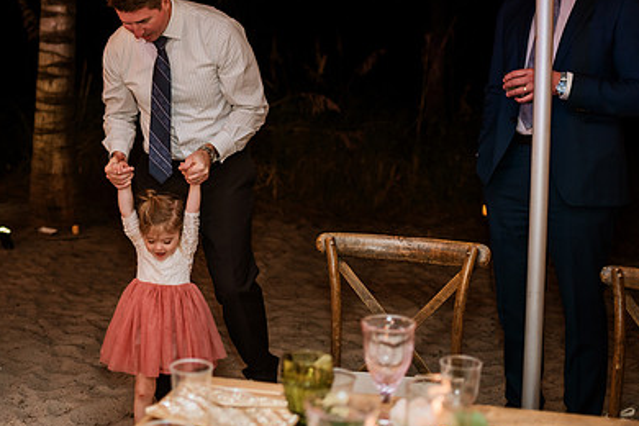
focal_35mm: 52
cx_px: 247
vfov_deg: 25.8
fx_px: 923
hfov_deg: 38.0
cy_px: 137
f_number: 2
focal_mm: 35
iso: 500
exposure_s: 1/200
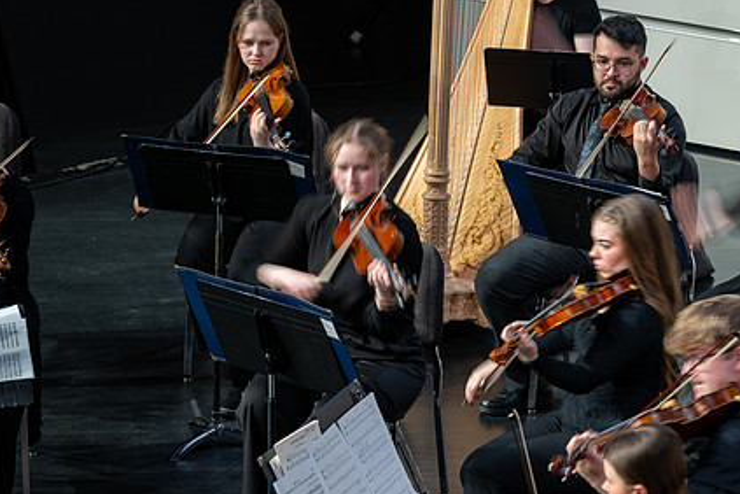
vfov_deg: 6.9
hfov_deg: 10.3
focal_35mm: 199
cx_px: 411
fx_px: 4090
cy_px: 279
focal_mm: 145
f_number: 7.1
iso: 100
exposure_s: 1/5
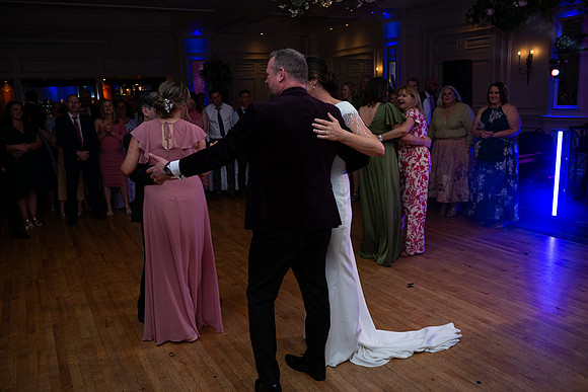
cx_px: 294
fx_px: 506
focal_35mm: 31
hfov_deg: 60.3
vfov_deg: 42.3
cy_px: 196
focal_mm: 31
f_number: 3.5
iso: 640
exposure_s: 1/160
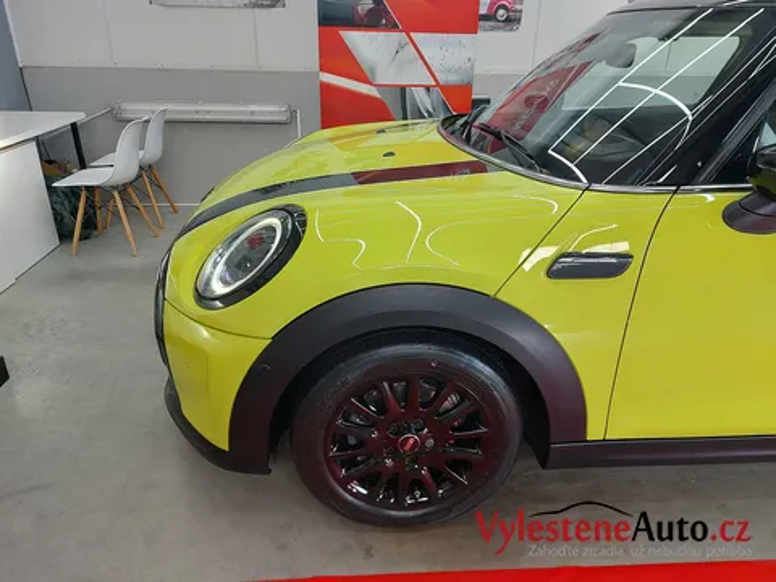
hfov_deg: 71.6
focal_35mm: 24
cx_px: 388
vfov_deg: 56.8
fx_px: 538
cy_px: 291
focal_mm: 5.23
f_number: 1.8
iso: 64
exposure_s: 1/50
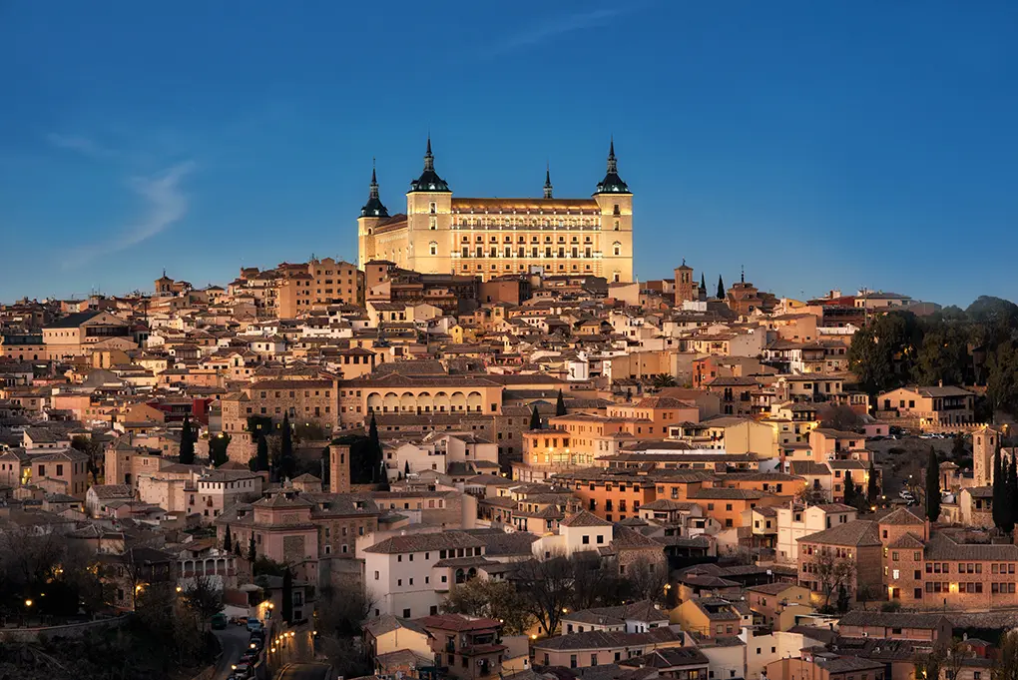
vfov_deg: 16.1
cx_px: 509
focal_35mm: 85
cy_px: 340
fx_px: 2405
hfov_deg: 23.9
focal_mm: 85
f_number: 7.1
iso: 100
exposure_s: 1.6
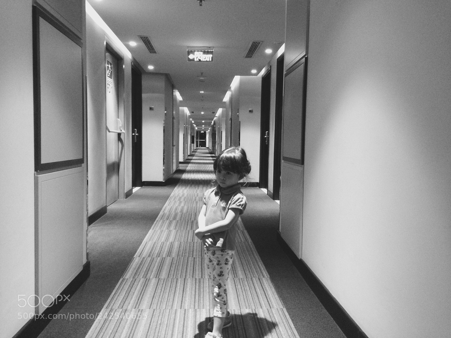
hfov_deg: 55.4
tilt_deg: -5.2
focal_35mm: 33
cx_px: 226
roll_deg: -1.3
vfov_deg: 42.9
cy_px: 169
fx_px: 430
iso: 500
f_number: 2.4
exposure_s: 1/15
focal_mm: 4.12
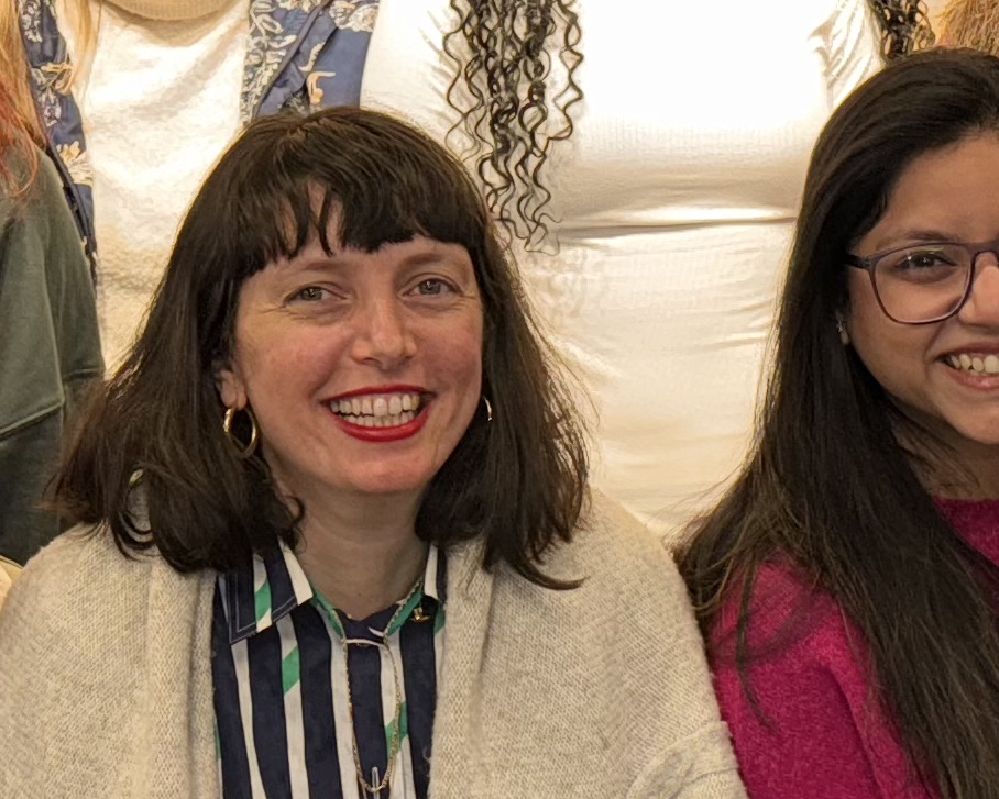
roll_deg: -0.1
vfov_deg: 14.8
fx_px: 3076
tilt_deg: -8.9
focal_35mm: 104
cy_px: 290
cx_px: 590
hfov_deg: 18.4
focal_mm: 6.76
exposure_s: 1/41
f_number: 1.78
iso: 100
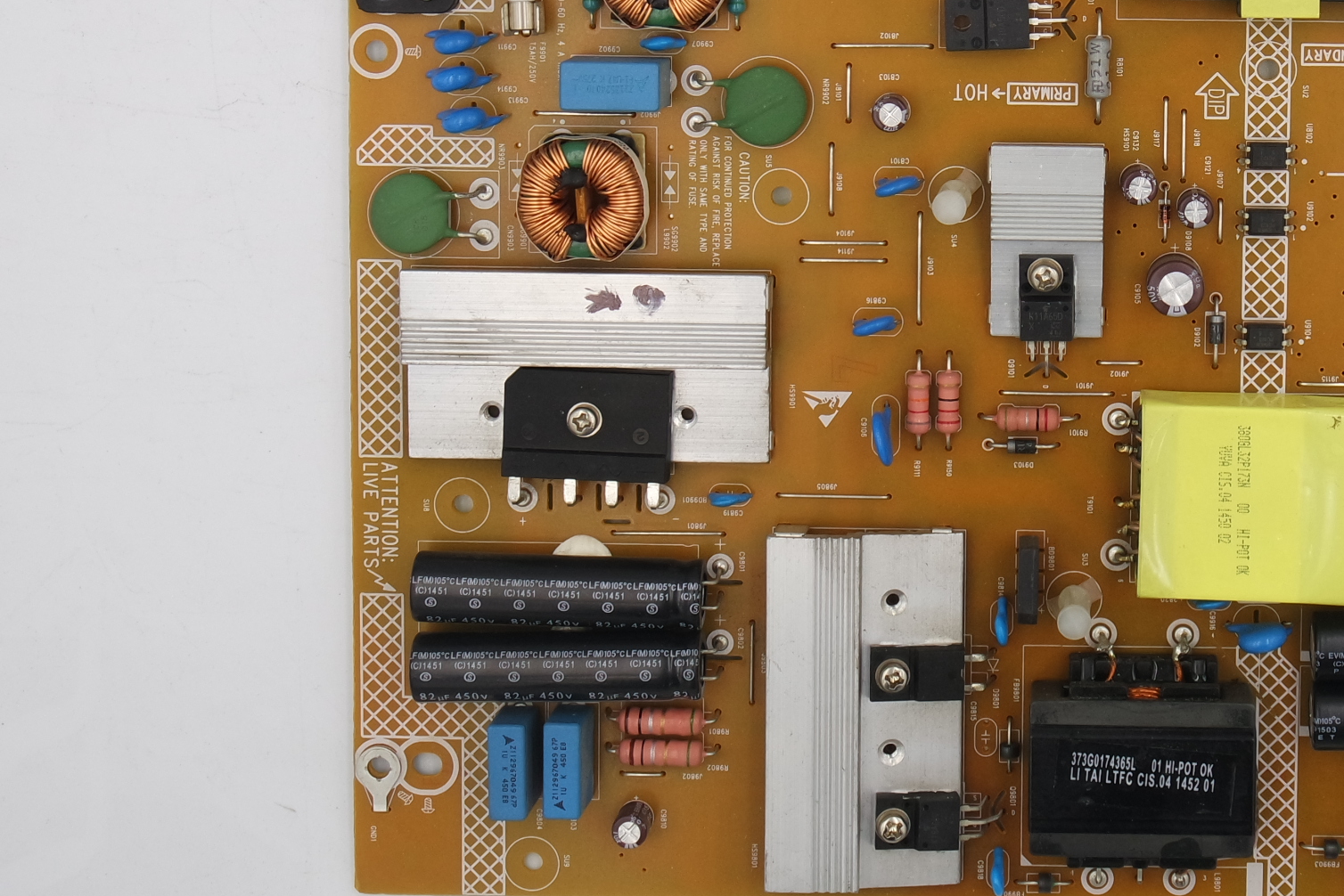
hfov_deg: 27.1
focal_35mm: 73
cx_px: 1105
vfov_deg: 18.4
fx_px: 2726
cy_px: 88
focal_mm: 14
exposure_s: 1/100
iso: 160
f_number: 5.6
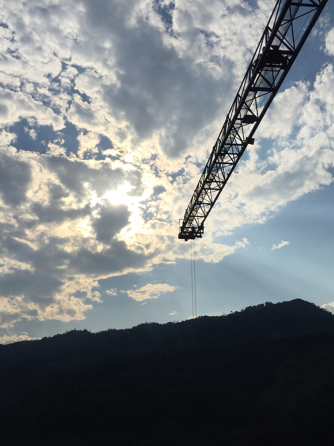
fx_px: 502
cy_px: 219
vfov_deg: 47.9
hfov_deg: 36.8
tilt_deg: +24.2
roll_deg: +1.3
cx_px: 174
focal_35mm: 39
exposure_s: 1/13333
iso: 40
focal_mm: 4.15
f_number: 2.2
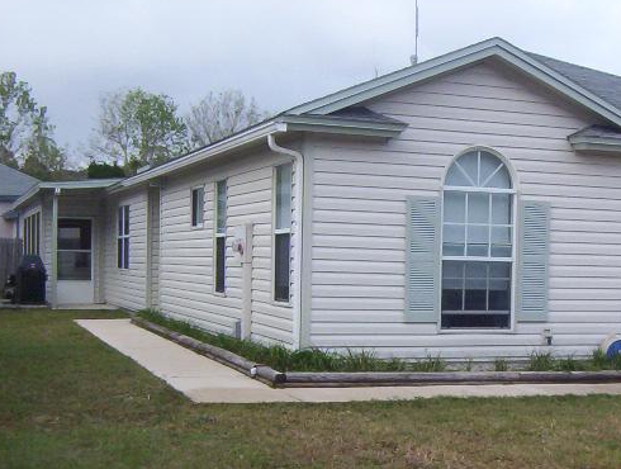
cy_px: 333
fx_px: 1079
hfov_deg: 31.8
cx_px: 423
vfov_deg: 24.3
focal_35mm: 60
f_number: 2.76
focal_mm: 5.54
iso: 100
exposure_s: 1/403
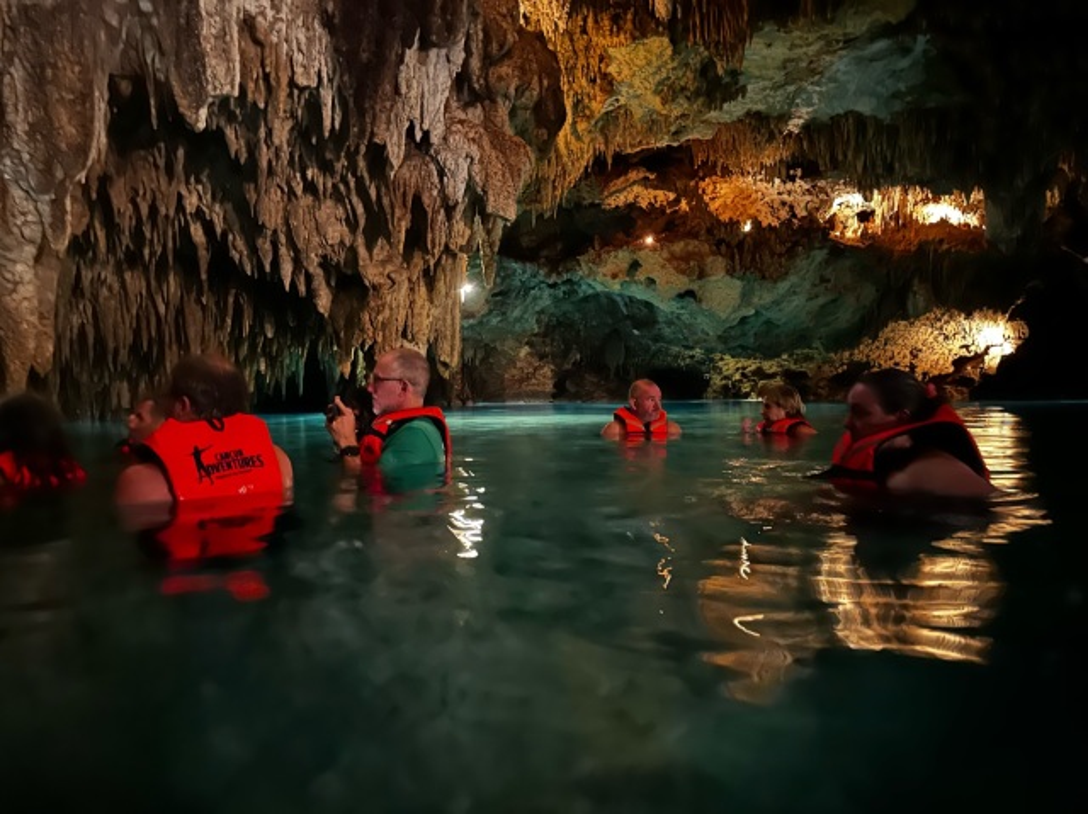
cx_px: 544
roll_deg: -0.9
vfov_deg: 56.8
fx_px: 754
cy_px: 407
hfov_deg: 71.6
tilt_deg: -0.2
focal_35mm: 24
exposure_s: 1/9
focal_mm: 6.86
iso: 4000
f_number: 1.78
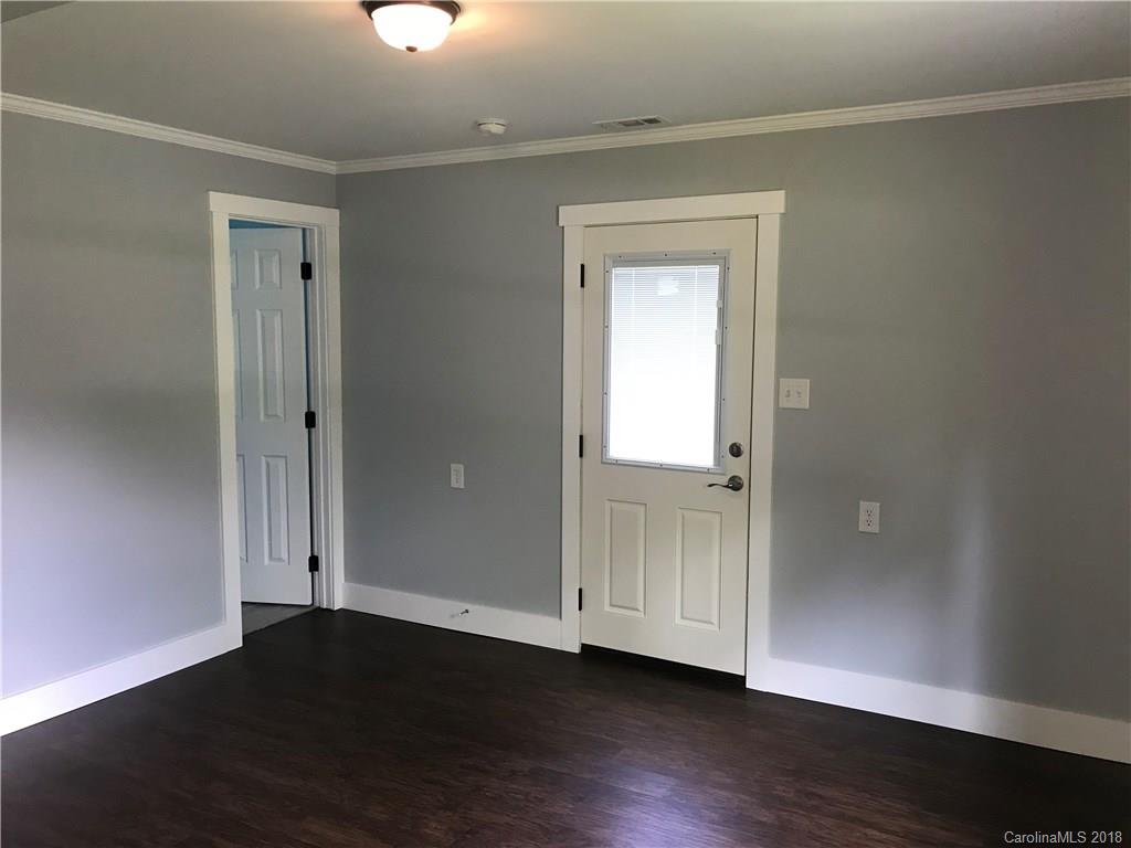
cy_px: 424
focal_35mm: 28
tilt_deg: -5.5
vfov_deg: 49.7
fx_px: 915
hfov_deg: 63.4
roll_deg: +0.9
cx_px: 566
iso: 40
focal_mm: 3.99
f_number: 1.8
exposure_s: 1/24
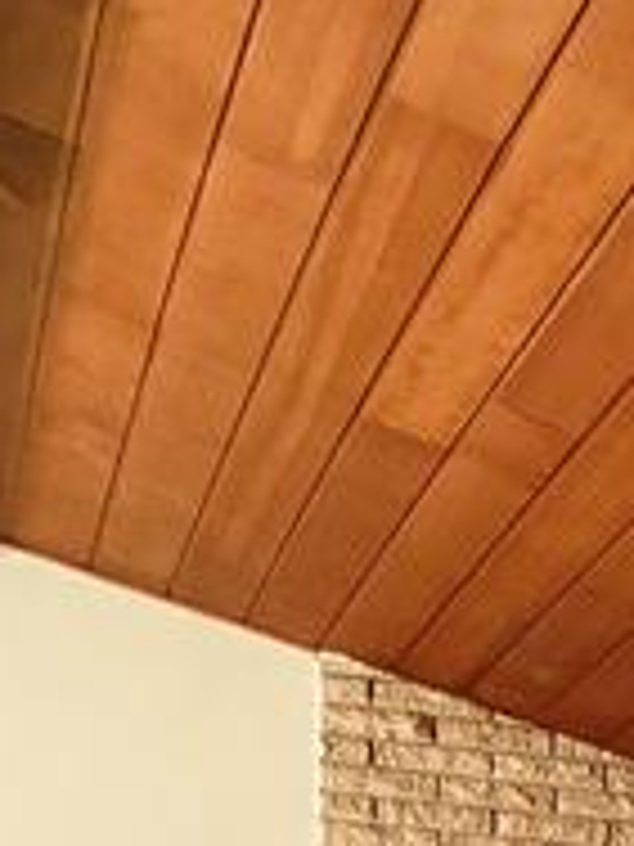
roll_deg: +0.4
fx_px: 2393
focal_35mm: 98
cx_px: 1138
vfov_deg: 17.8
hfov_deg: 13.5
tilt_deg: -0.8
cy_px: 1292
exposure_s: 1/30
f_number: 1.78
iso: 1000
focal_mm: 6.76
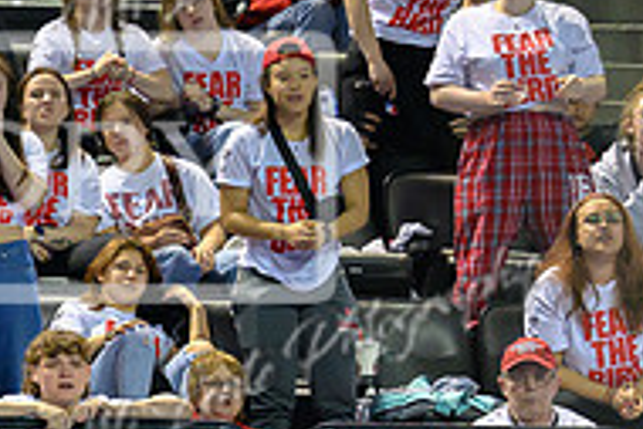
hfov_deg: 4.7
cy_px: 367
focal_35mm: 435
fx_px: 7775
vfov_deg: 3.2
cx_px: -566
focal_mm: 110
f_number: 3.2
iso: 3200
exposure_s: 1/800
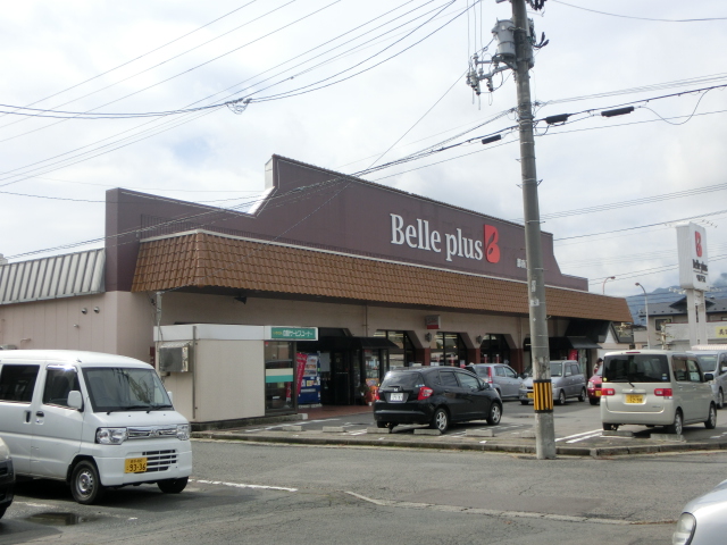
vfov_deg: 37.7
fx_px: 798
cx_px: 364
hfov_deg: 49.0
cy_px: 272
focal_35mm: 38
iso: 80
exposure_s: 1/1000
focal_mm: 6.67
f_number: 3.9
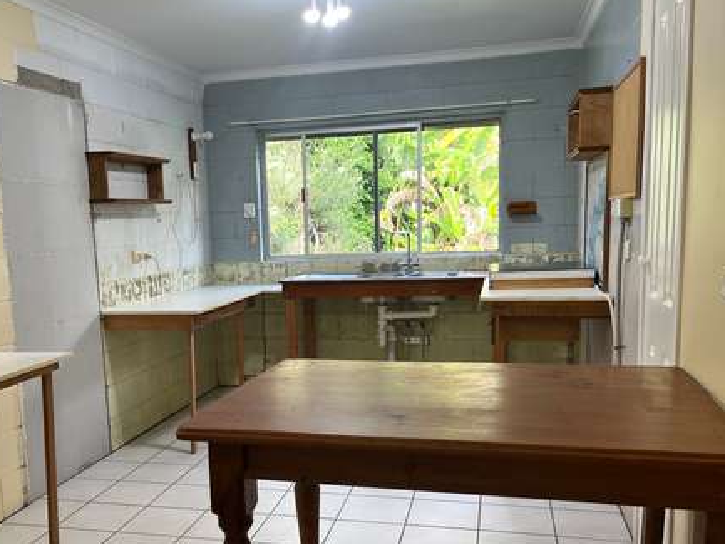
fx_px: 754
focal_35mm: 36
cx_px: 291
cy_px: 333
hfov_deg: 51.0
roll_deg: +3.1
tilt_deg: -8.7
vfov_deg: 39.5
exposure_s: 1/100
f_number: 1.6
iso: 80
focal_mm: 5.1
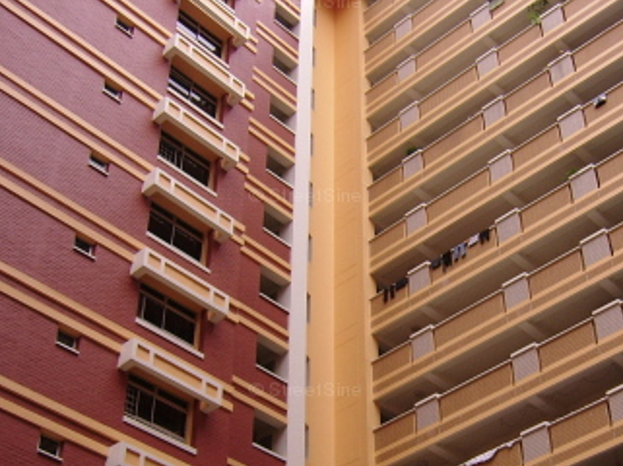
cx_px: 394
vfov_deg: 23.9
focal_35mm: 60
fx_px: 1079
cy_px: 392
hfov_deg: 32.1
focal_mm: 5.95
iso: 50
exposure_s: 1/706
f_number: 2.8
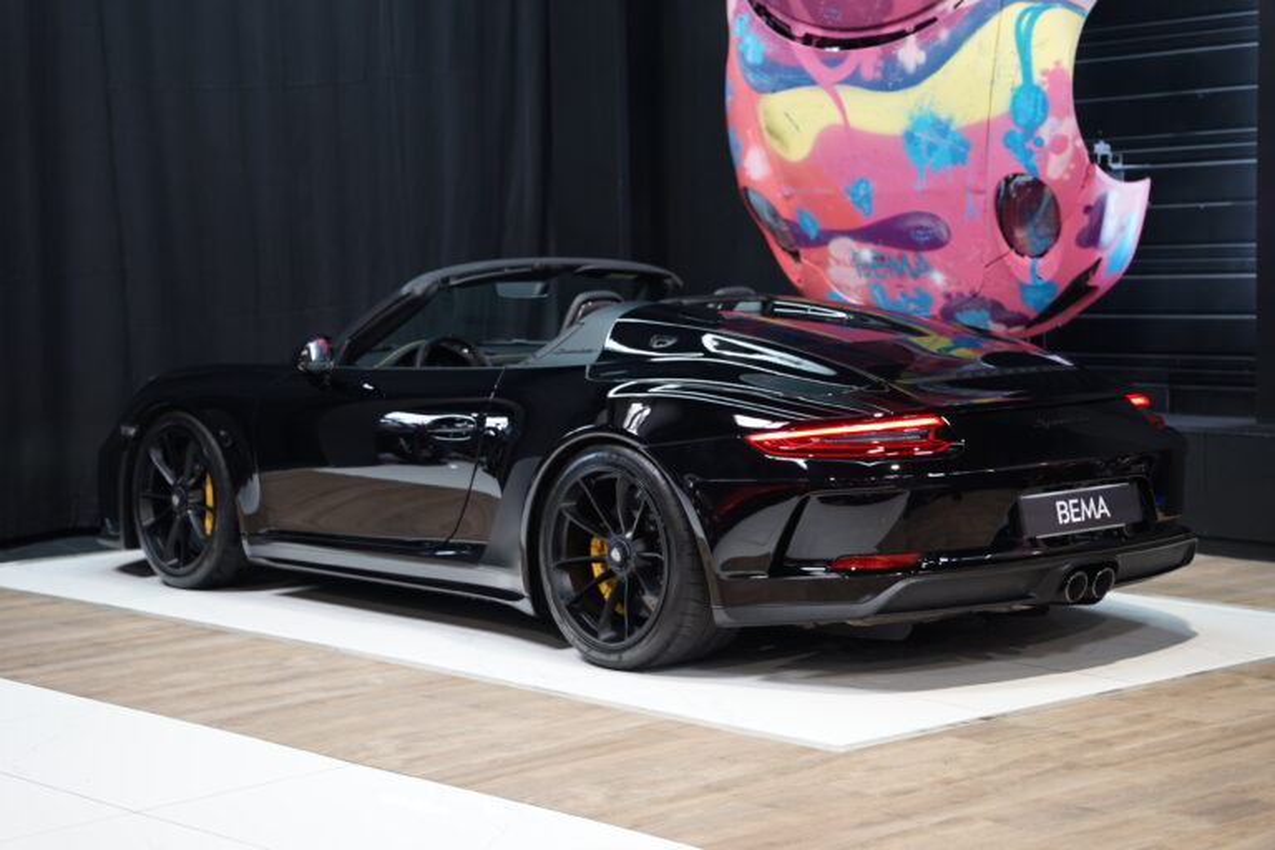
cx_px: 638
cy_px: 425
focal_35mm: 70
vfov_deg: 19.5
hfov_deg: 28.8
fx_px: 2479
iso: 1000
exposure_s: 1/80
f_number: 2.8
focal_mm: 70
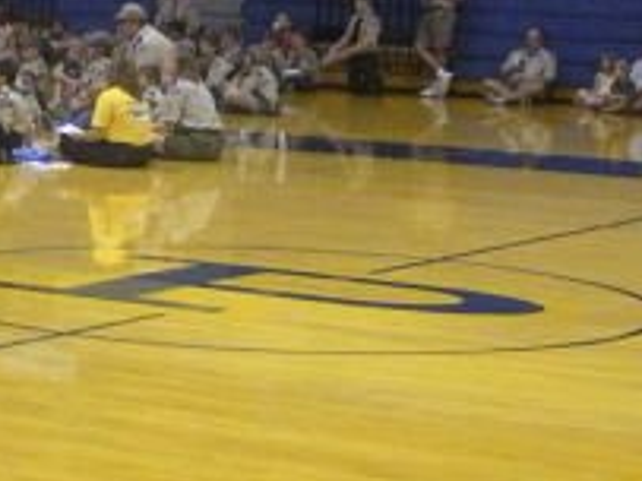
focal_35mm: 142
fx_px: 2632
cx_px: 89
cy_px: 187
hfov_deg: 13.8
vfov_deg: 10.4
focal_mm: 6.3
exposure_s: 1/28.3
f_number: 3.5
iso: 400
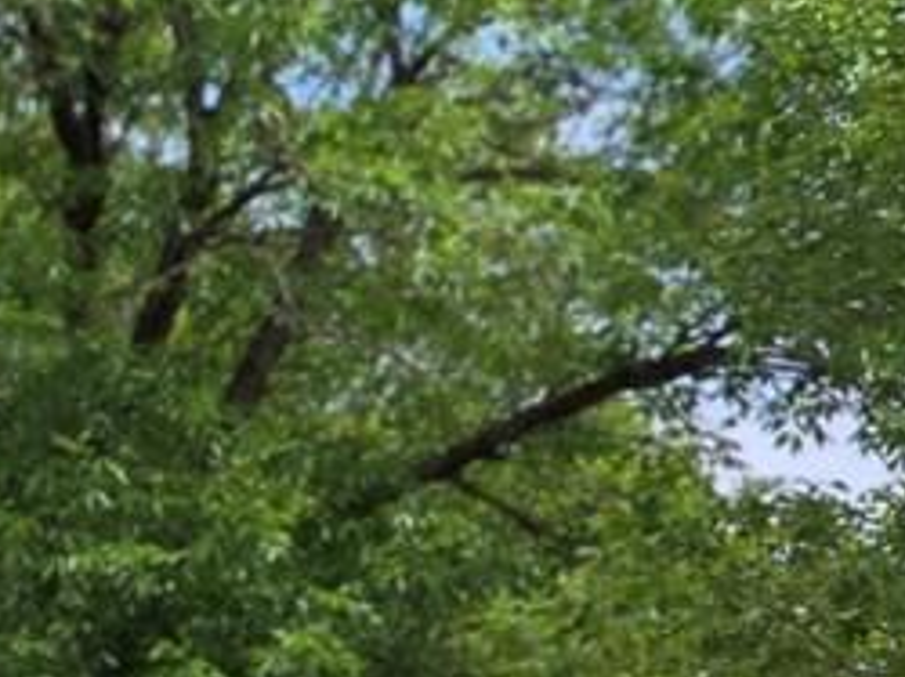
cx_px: -1662
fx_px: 11545
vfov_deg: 3.4
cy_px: 431
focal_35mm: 442
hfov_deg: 4.3
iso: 50
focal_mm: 7.9
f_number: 2.4
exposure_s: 1/1628
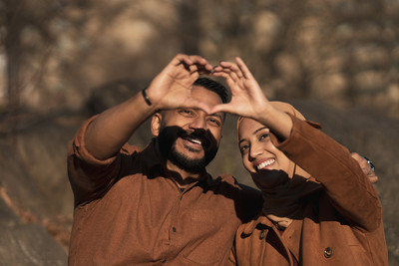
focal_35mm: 133
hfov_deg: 15.4
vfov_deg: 10.3
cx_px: 200
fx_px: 1475
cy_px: 133
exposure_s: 1/6400
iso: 250
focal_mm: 133
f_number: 3.2
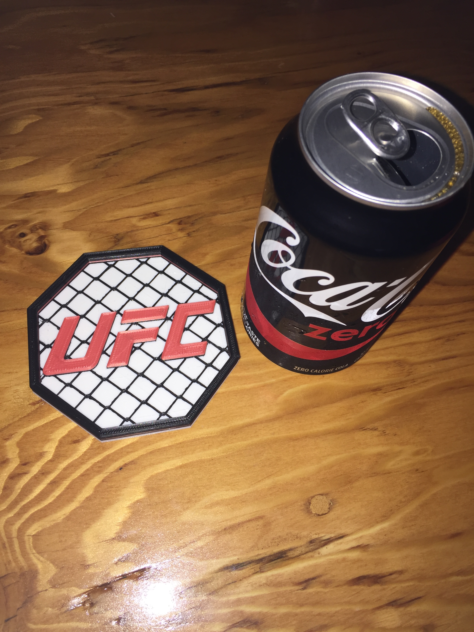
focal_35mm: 29
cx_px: 237
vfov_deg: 61.7
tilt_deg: -61.8
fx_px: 529
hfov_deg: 48.2
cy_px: 316
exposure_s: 1/60
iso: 32
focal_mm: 4.15
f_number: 2.2
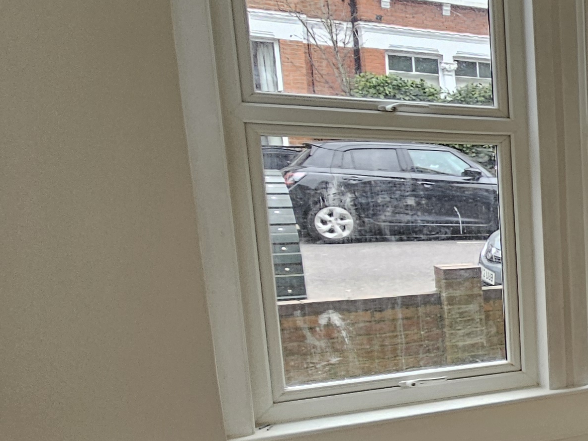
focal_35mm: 44
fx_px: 747
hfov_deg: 27.7
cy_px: 322
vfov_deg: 32.3
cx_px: 898
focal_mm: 2.2
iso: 50
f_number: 2.2
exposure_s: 1/50
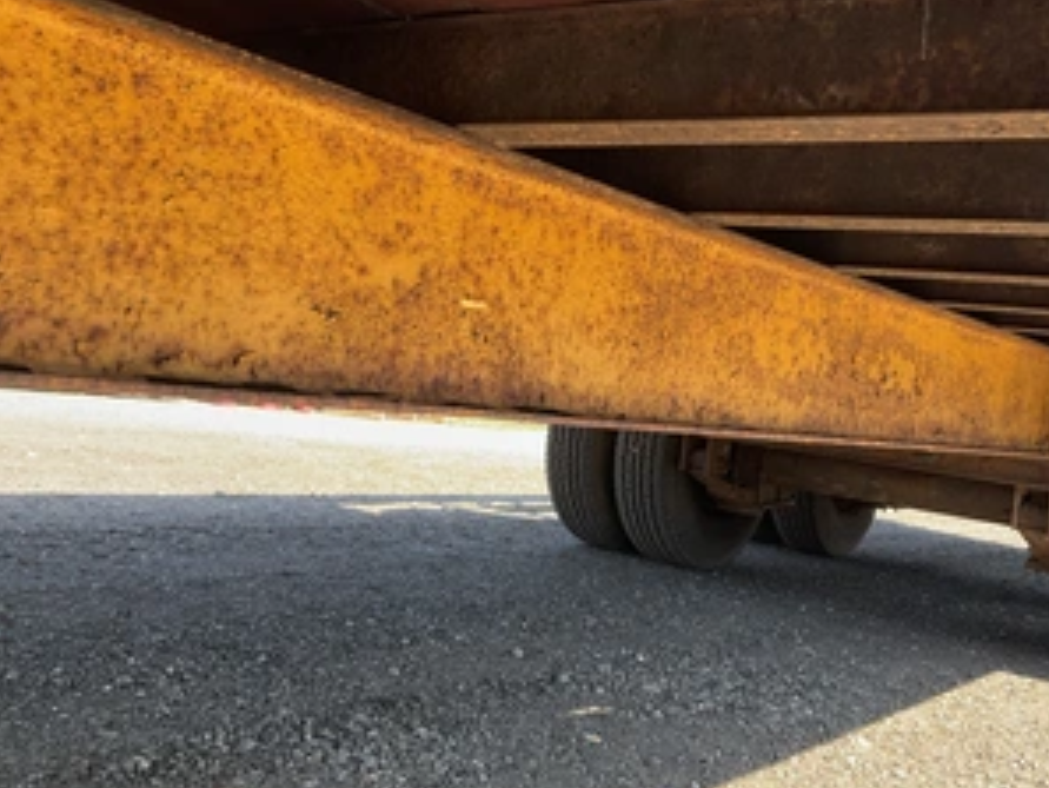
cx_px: 636
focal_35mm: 39
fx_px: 1182
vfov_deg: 36.8
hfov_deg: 47.5
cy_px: 382
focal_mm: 3
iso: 25
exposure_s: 1/178
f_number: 1.8
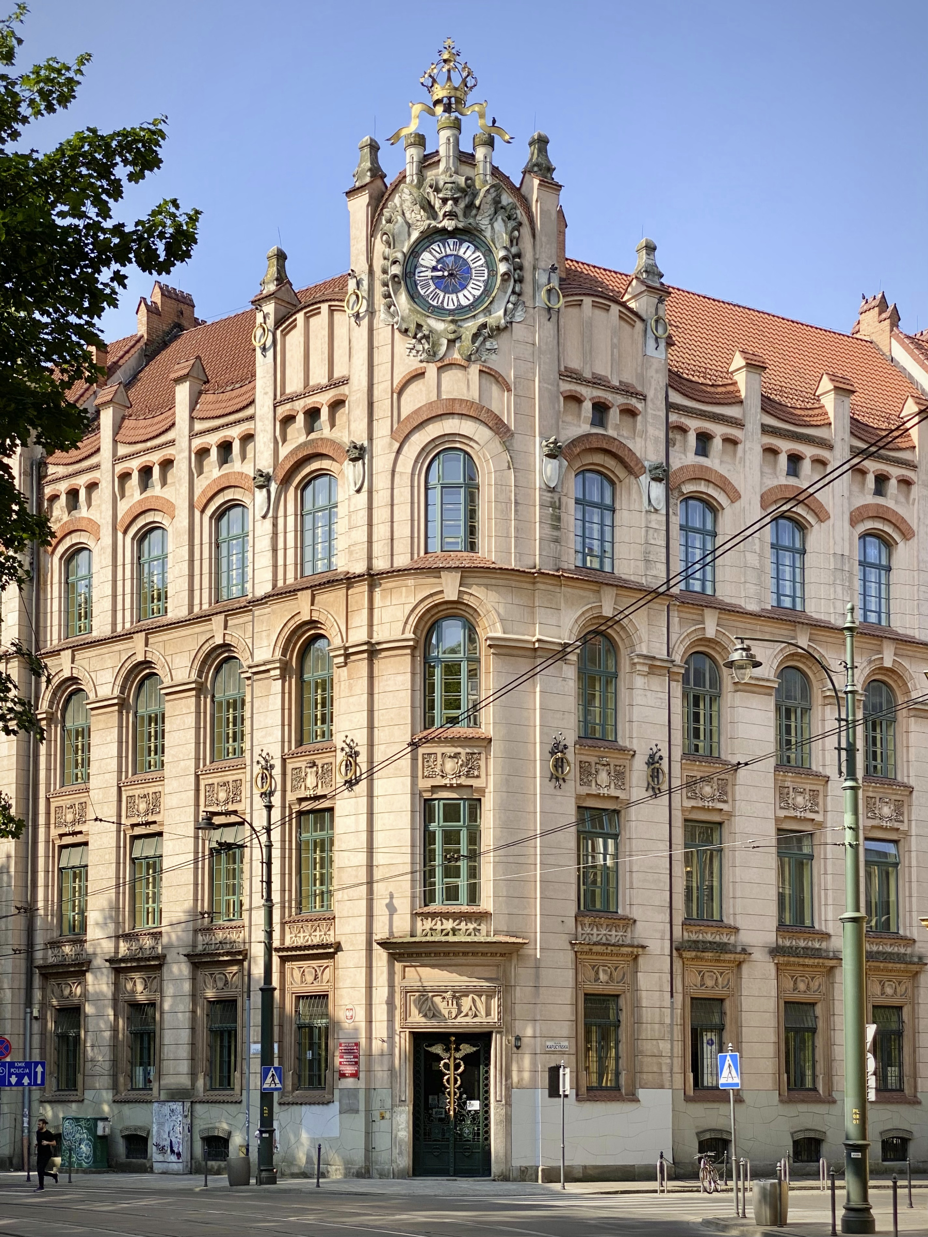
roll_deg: -0.6
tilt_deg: +14.5
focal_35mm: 52
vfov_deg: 36.8
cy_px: 618
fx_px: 1859
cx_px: 464
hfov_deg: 28.0
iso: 20
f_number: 2
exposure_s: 1/888
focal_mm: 6
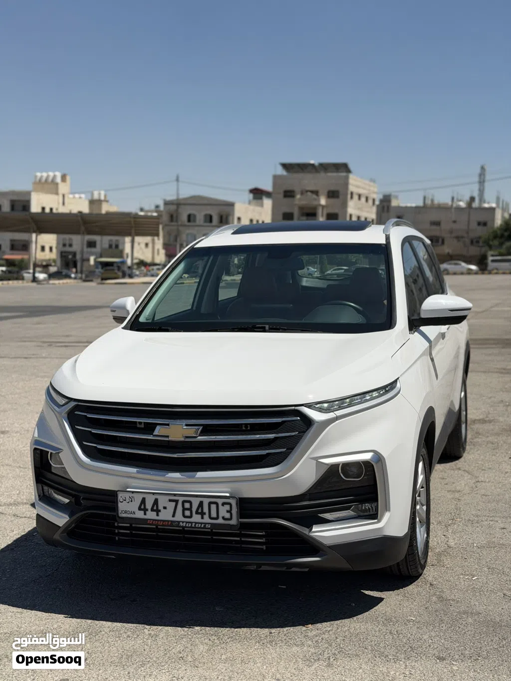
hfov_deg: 30.3
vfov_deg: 39.7
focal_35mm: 48
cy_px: 340
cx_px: 256
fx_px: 945
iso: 80
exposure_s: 1/11364
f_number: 1.78
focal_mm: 6.76
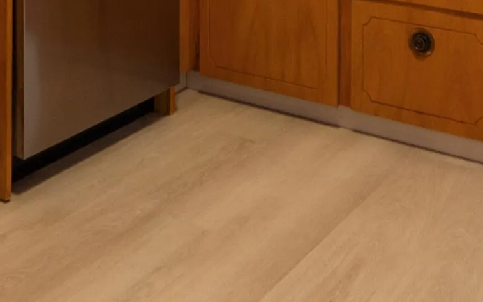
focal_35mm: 62
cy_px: -246
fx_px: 816
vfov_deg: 17.1
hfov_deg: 33.0
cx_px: 227
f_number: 8
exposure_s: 1/10
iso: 250
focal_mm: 10
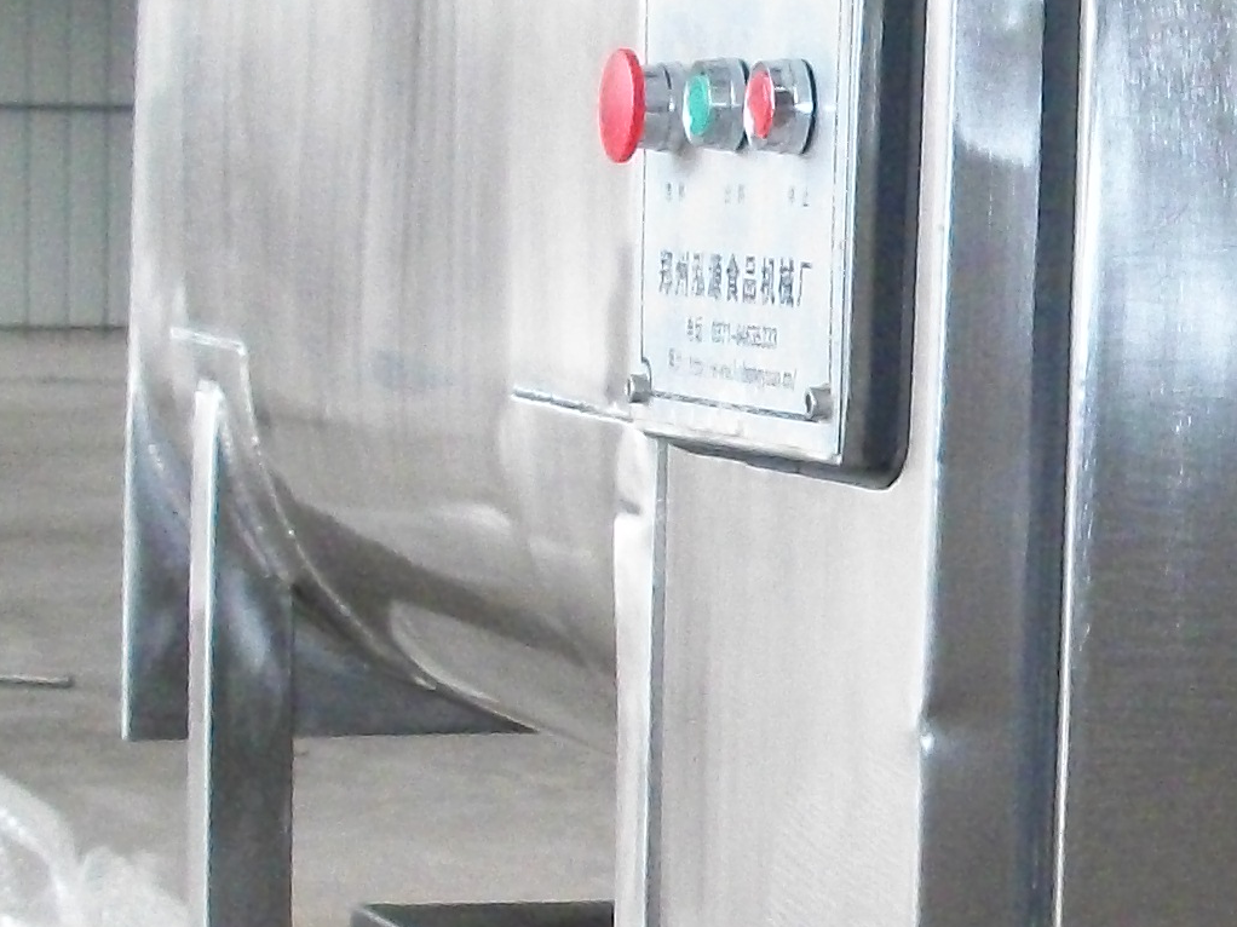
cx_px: 1334
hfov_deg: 14.1
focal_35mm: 137
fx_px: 4895
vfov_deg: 10.8
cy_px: 735
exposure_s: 1/125
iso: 387
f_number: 3.1
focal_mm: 6.3
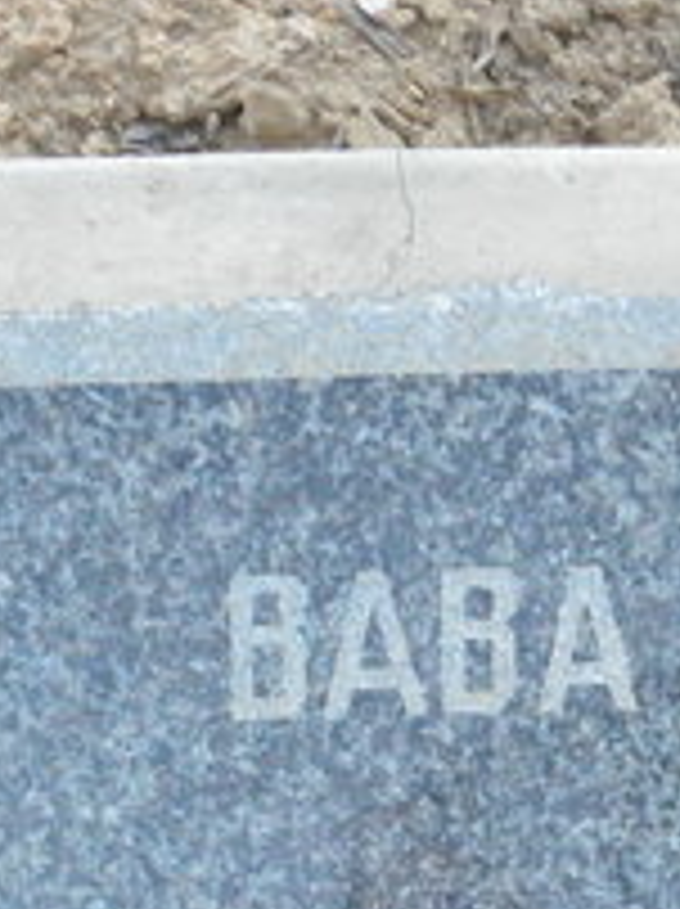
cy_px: 999
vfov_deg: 18.4
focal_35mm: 103
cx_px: 549
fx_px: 2704
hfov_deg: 14.3
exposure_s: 1/60
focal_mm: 4.6
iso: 200
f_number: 5
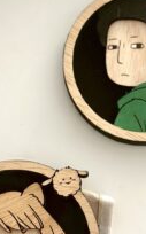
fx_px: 849
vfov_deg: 15.7
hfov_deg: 9.8
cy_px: 163
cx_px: 75
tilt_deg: -78.5
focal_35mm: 133
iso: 400
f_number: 1.78
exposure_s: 1/40
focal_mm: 6.86
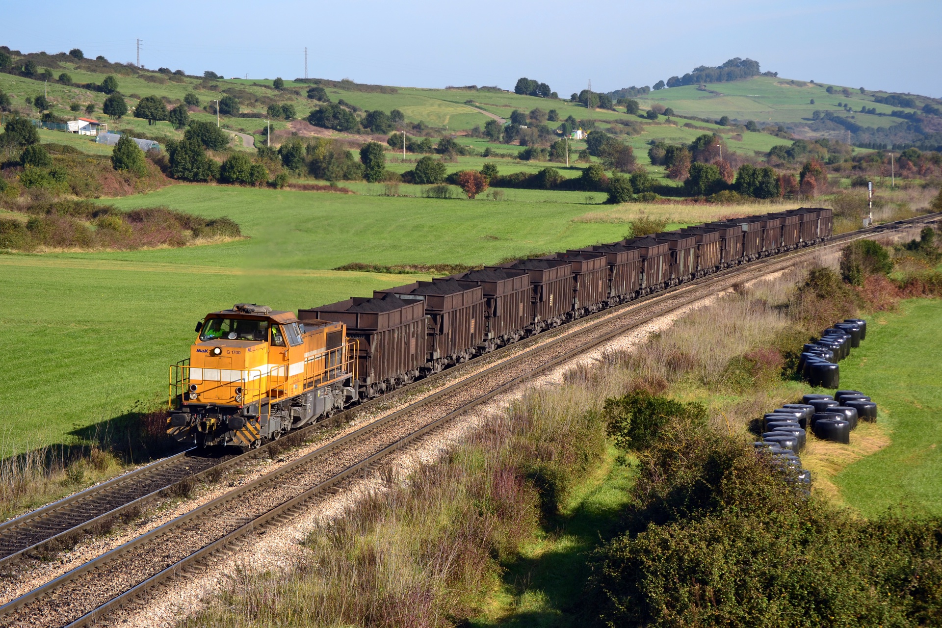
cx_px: 471
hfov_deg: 20.9
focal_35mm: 98
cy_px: 314
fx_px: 2551
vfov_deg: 14.0
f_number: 6.3
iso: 200
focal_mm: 65
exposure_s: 1/500
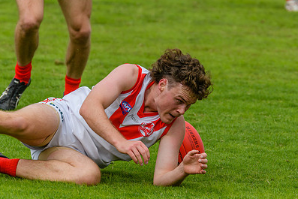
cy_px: 86
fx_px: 5076
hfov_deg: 3.4
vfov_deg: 2.2
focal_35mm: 613
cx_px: 169
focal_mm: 420
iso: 800
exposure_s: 1/2500
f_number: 7.1
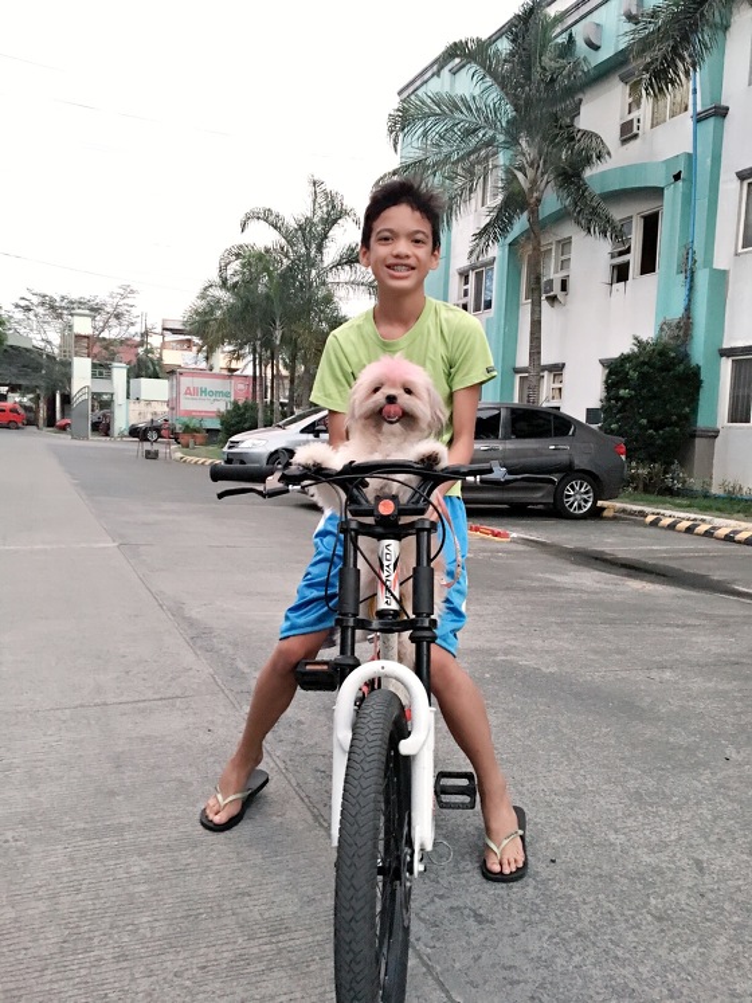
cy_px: 502
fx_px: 840
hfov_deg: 48.2
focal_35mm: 29
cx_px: 376
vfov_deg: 61.7
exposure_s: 1/30
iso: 160
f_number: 2.2
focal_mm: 4.15
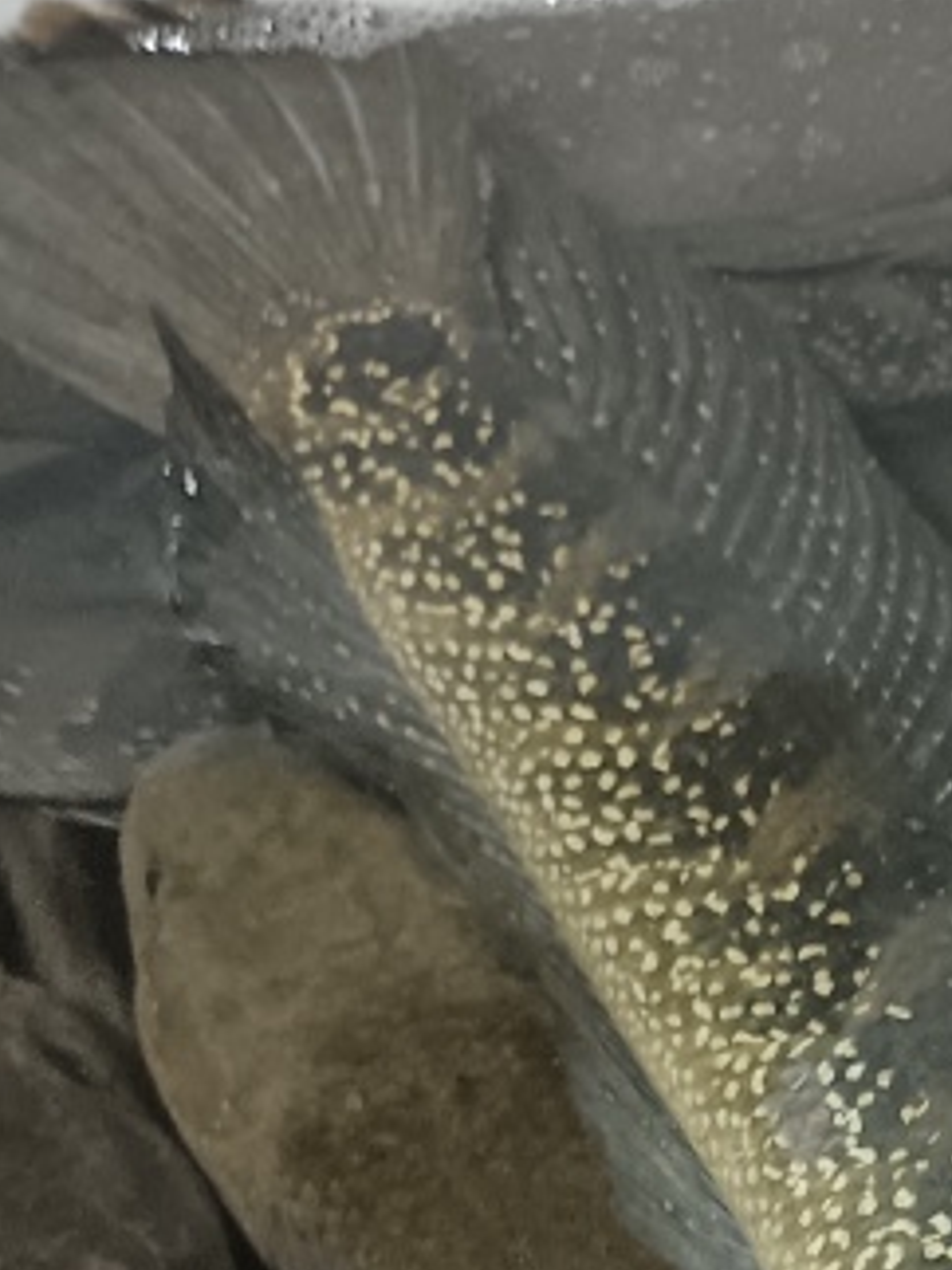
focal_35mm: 86
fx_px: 3156
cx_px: 1070
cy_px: 1449
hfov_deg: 16.6
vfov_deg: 21.4
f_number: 1.8
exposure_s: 1/33.3
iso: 2971
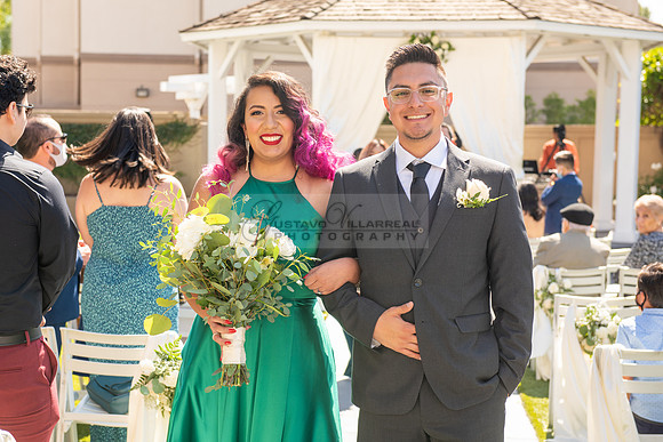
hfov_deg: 29.5
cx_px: 293
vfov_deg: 19.9
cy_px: 212
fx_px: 1258
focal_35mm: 68
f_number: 5.6
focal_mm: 60
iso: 100
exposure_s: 1/200
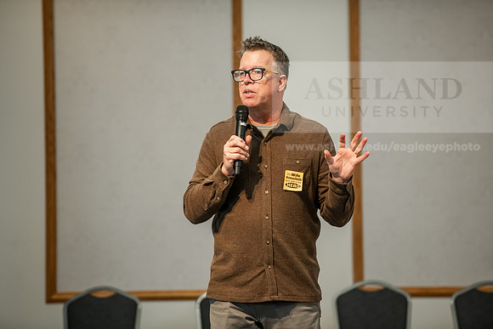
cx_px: 246
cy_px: 164
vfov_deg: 7.2
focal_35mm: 190
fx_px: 2602
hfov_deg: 10.8
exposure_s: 1/200
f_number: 3.2
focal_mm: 190
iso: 1600
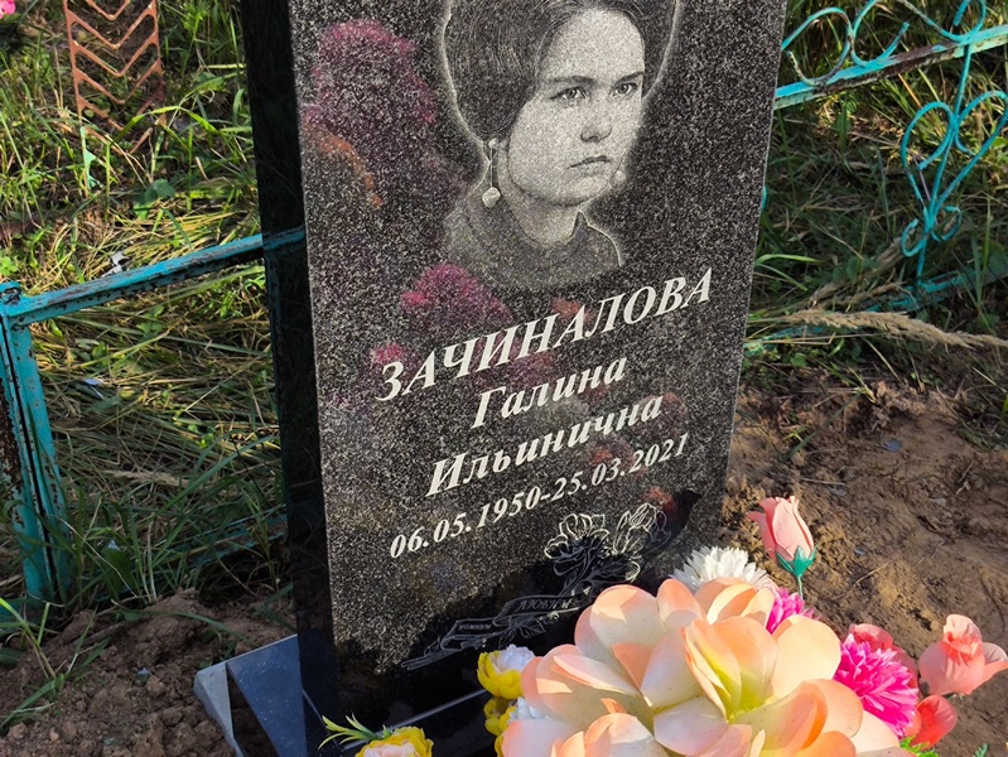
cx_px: 504
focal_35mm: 50
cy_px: 378
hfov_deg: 38.2
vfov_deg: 29.1
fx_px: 1457
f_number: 1.7
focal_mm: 4.71
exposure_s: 1/854
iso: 50
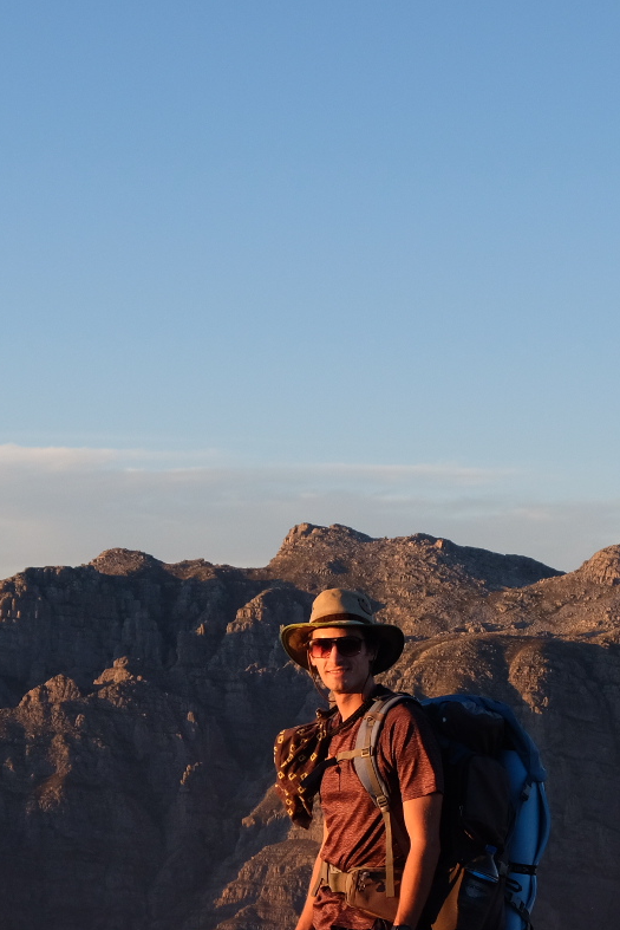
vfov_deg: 19.2
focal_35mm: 106
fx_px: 2737
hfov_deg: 12.9
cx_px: 278
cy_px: 687
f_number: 7.1
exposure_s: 1/400
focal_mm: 31.5
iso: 800
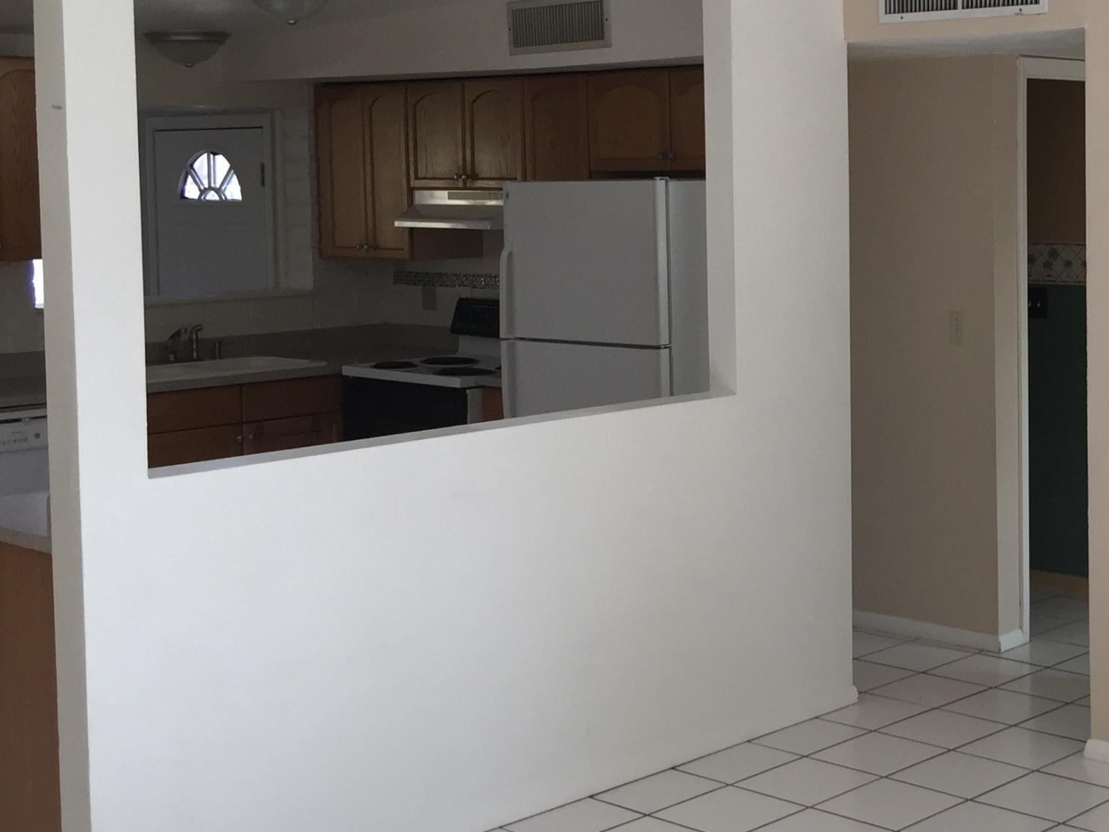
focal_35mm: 58
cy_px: 288
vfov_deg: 25.1
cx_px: 970
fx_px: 1858
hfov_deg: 31.8
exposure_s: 1/120
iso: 50
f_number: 2.2
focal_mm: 4.15
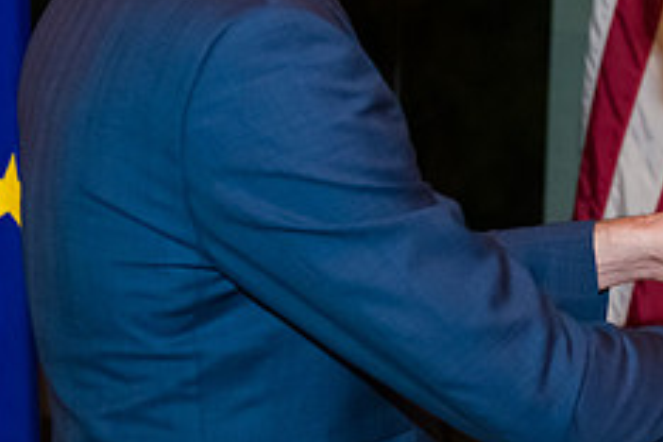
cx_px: 561
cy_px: 50
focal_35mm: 154
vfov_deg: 8.9
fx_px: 2836
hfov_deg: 13.2
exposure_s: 1/100
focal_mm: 62
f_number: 4
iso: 3200
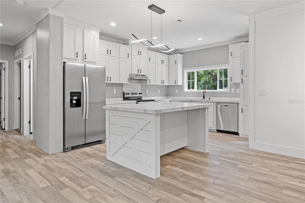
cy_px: 102
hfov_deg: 81.2
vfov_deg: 59.5
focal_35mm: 21
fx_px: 178
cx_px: 152
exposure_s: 1/30
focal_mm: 21
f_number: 5
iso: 1600
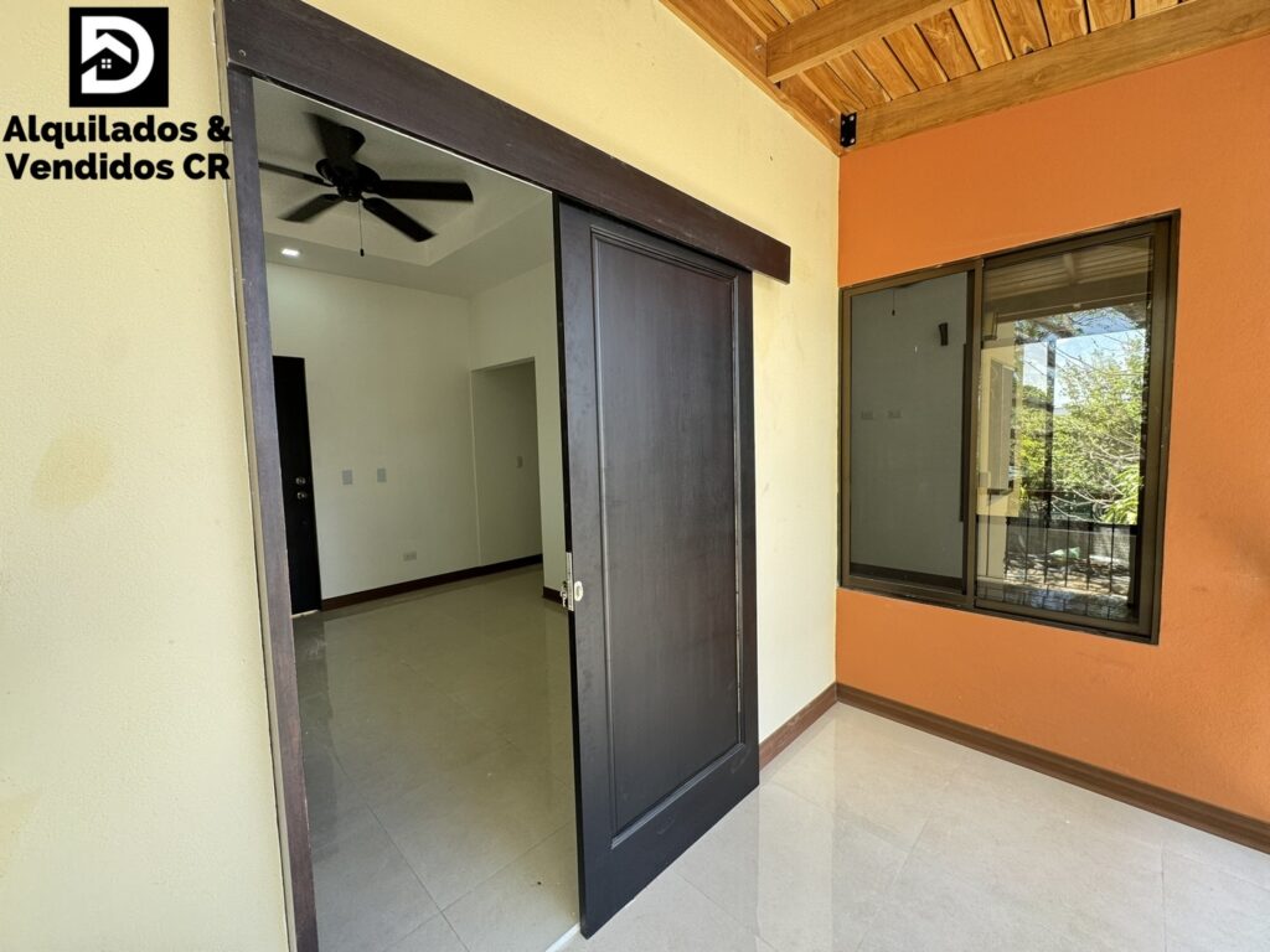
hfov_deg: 102.1
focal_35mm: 14
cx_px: 635
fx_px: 514
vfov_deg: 85.7
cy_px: 476
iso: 100
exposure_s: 1/99
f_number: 2.2
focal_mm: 2.22
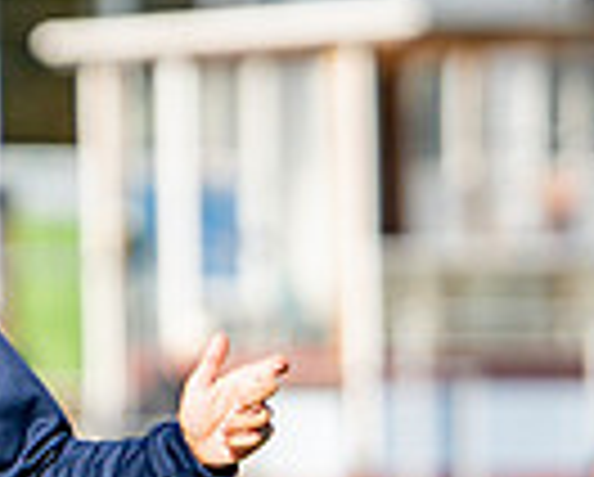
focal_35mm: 748
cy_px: 430
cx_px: -112
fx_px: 13169
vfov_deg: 2.1
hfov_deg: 2.6
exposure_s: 1/8000
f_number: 1.4
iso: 100
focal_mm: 85
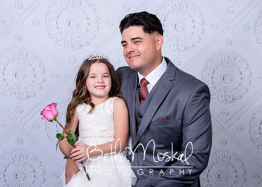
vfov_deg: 22.0
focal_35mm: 65
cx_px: 138
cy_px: 93
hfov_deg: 30.4
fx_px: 481
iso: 100
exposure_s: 1/200
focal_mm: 50
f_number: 5.6
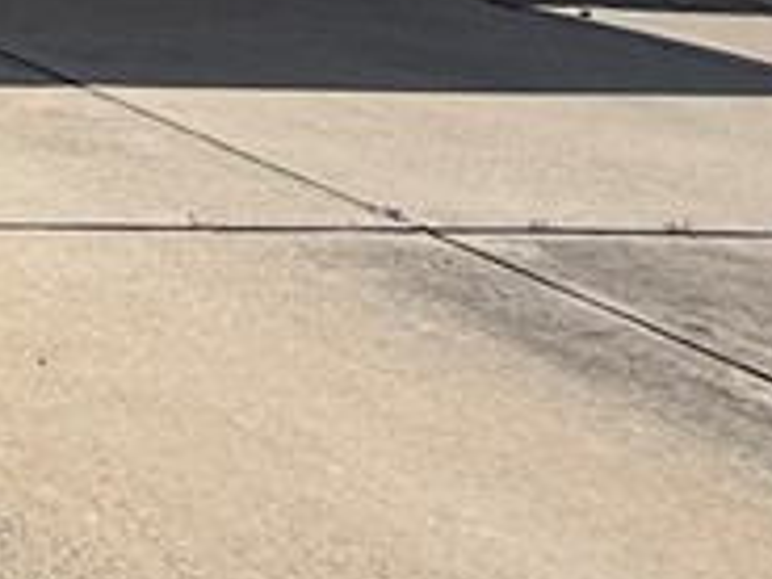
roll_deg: +0.0
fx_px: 1740
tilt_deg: +1.0
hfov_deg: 15.2
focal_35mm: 78
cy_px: -336
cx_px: -1049
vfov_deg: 16.8
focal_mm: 2.22
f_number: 2.2
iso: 50
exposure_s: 1/3460
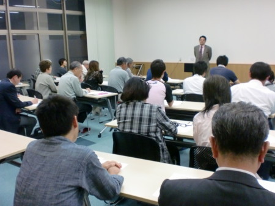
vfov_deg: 40.7
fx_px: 278
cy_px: 103
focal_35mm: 35
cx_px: 138
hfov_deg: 52.6
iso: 400
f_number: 3.1
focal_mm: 6.3
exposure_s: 1/60
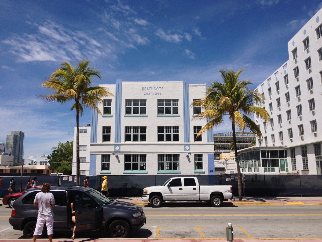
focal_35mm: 35
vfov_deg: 40.7
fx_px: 326
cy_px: 121
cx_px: 161
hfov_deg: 52.6
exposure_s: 1/3247
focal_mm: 4.28
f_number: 2.4
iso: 50
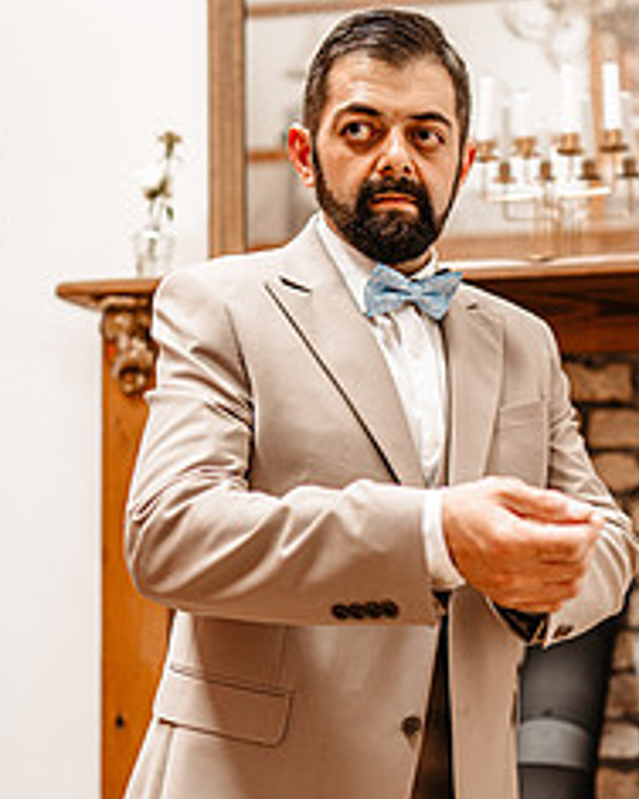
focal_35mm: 63
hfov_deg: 23.9
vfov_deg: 29.8
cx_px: 496
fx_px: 1489
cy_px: 520
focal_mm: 35
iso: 500
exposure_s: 1/200
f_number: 1.4
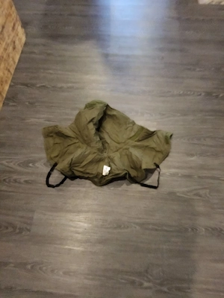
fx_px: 216
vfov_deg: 69.4
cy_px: 149
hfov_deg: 54.9
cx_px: 112
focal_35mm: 25
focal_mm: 3.08
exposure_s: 1/25.1
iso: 800
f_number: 2
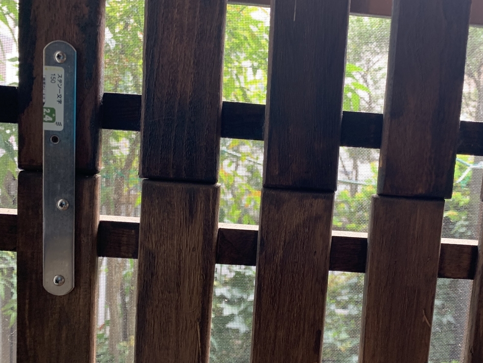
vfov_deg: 42.9
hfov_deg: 54.8
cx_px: 298
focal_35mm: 33
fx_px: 461
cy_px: 203
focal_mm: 4.25
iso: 100
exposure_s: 1/60
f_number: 1.8
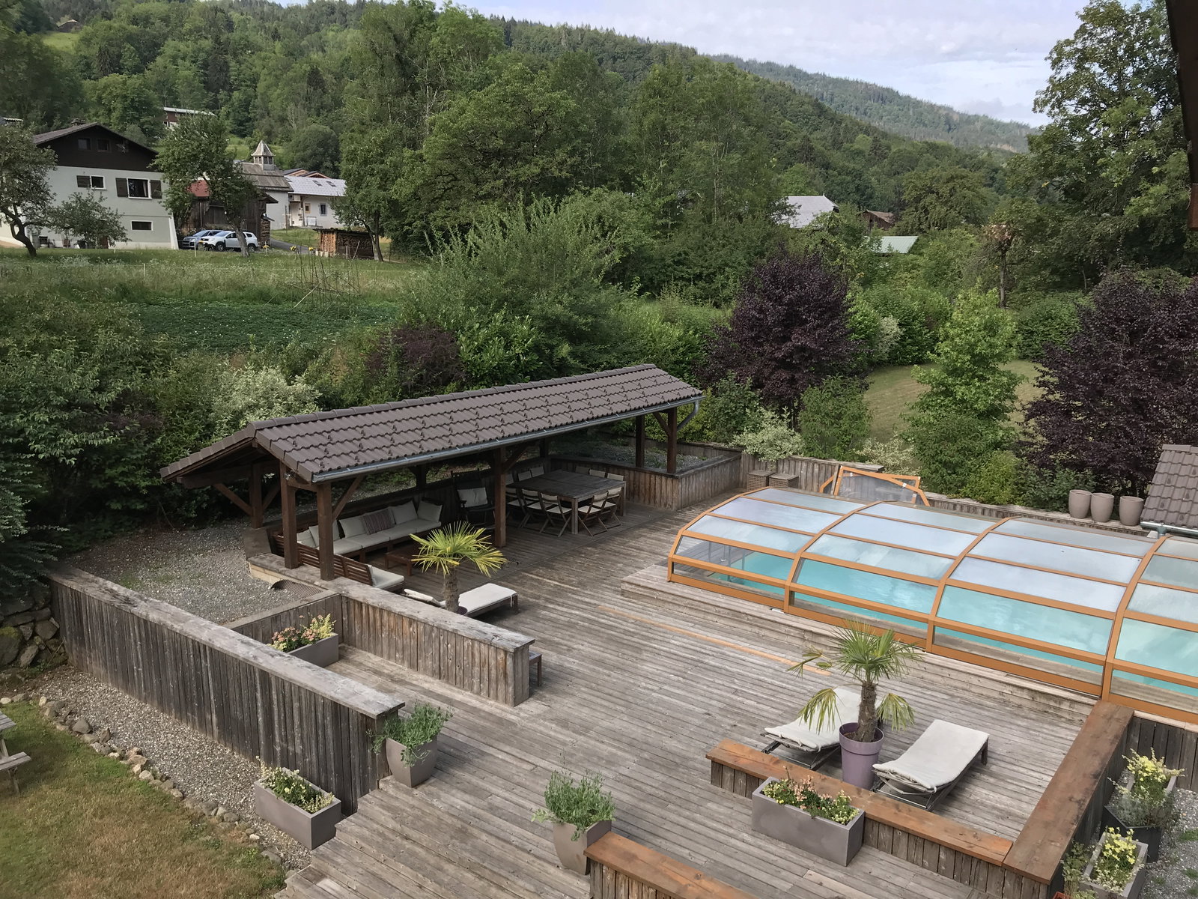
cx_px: 599
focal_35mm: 28
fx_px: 969
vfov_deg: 49.7
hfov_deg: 63.4
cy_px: 450
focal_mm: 3.99
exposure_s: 1/791
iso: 20
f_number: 1.8
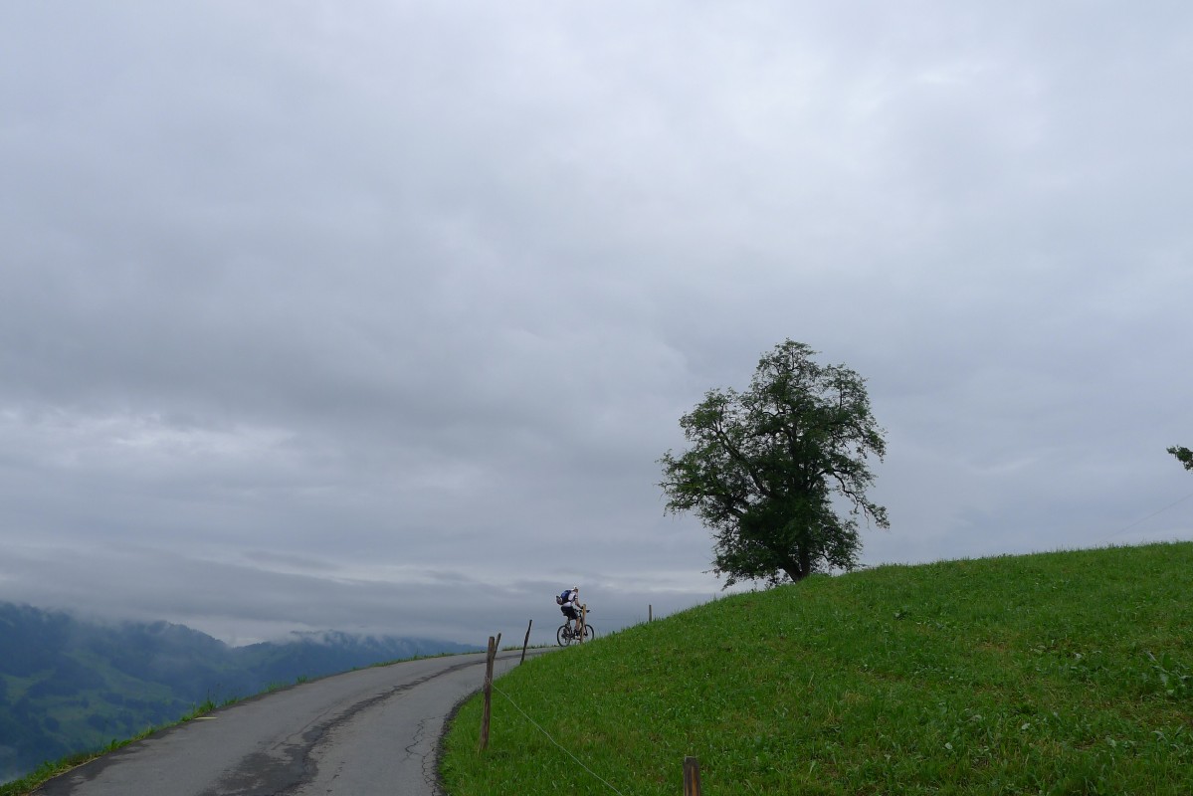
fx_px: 928
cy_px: 398
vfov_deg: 46.4
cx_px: 596
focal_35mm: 28
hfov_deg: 65.5
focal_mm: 6
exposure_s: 1/640
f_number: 3.2
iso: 80
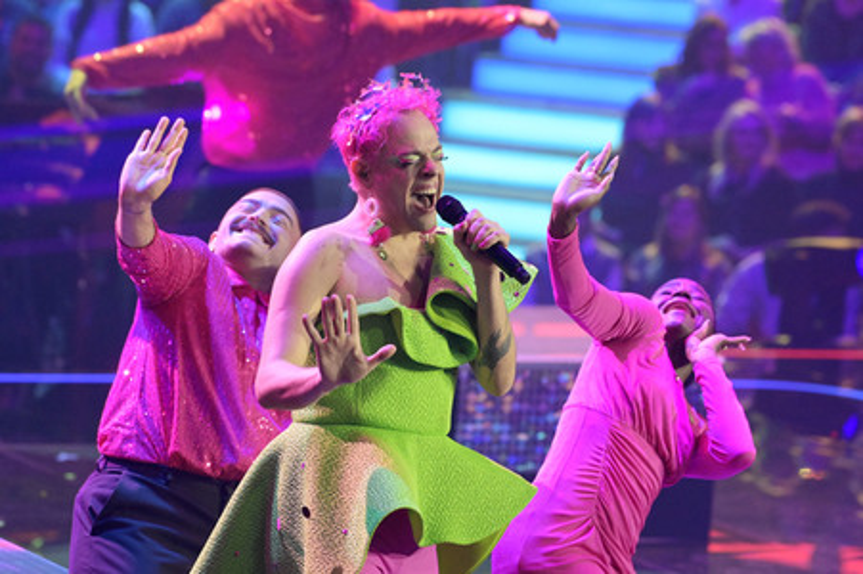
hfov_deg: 8.6
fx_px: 5749
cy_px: 287
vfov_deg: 5.7
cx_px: 432
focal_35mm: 240
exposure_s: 1/400
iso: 12800
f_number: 5.6
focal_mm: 240
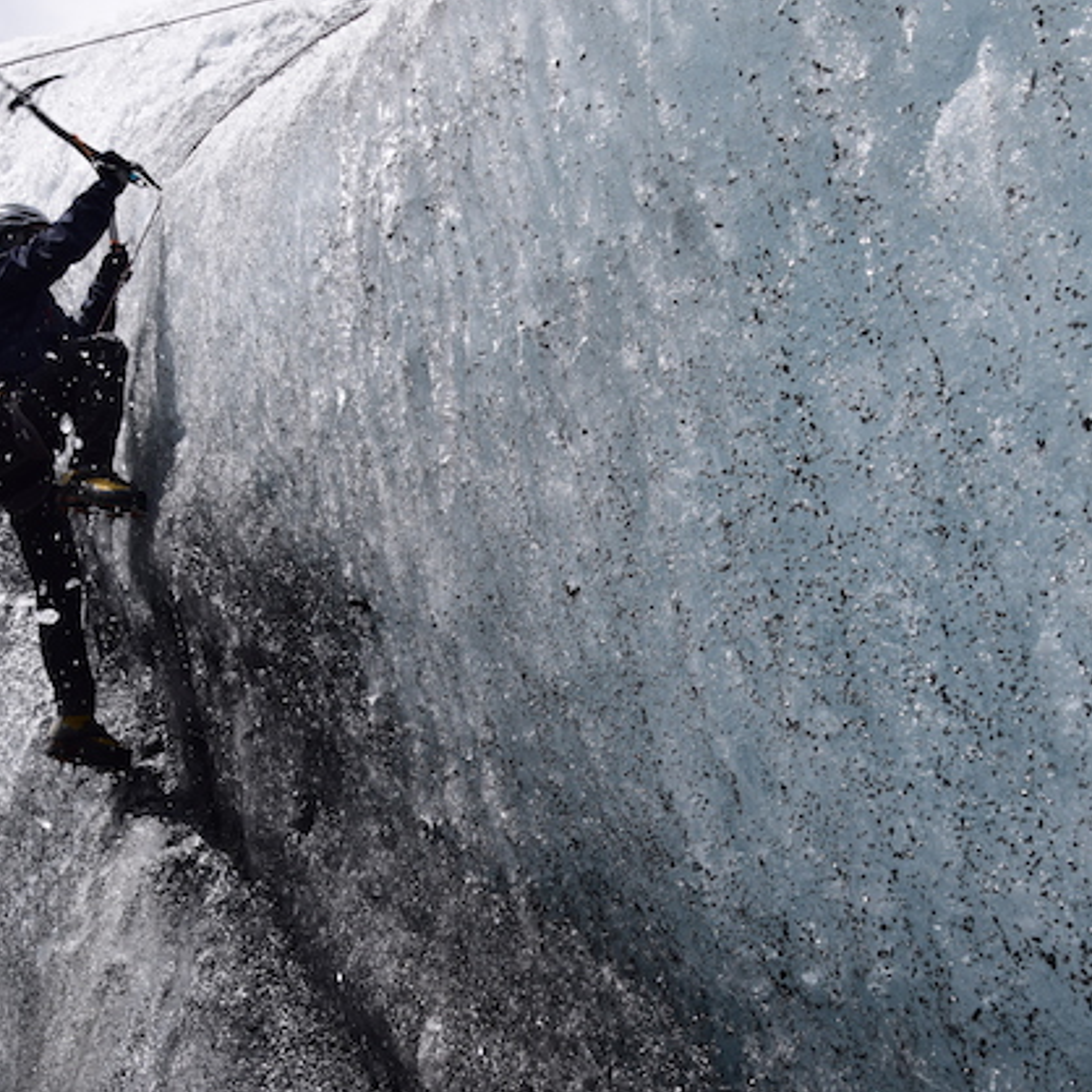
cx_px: 538
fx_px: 1392
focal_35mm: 39
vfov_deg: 42.8
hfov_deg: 42.8
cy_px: 555
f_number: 8
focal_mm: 16
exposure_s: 1/640
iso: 160
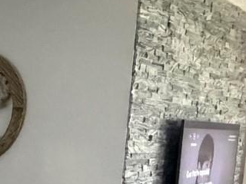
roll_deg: +0.8
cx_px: -174
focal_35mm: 70
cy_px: 194
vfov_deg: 20.2
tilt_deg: -7.2
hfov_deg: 20.9
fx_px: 497
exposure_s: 1/60
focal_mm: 2.22
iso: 1000
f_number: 2.2
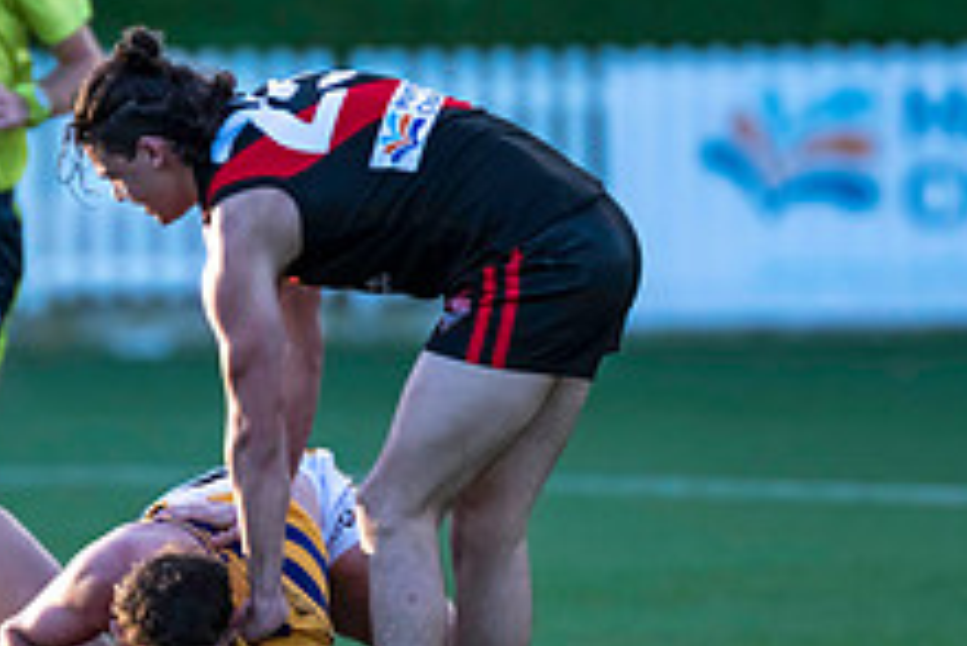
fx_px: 34323
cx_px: 172
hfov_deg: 1.6
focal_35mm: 1277
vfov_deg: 1.1
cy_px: 230
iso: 800
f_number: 4
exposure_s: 1/2000
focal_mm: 420
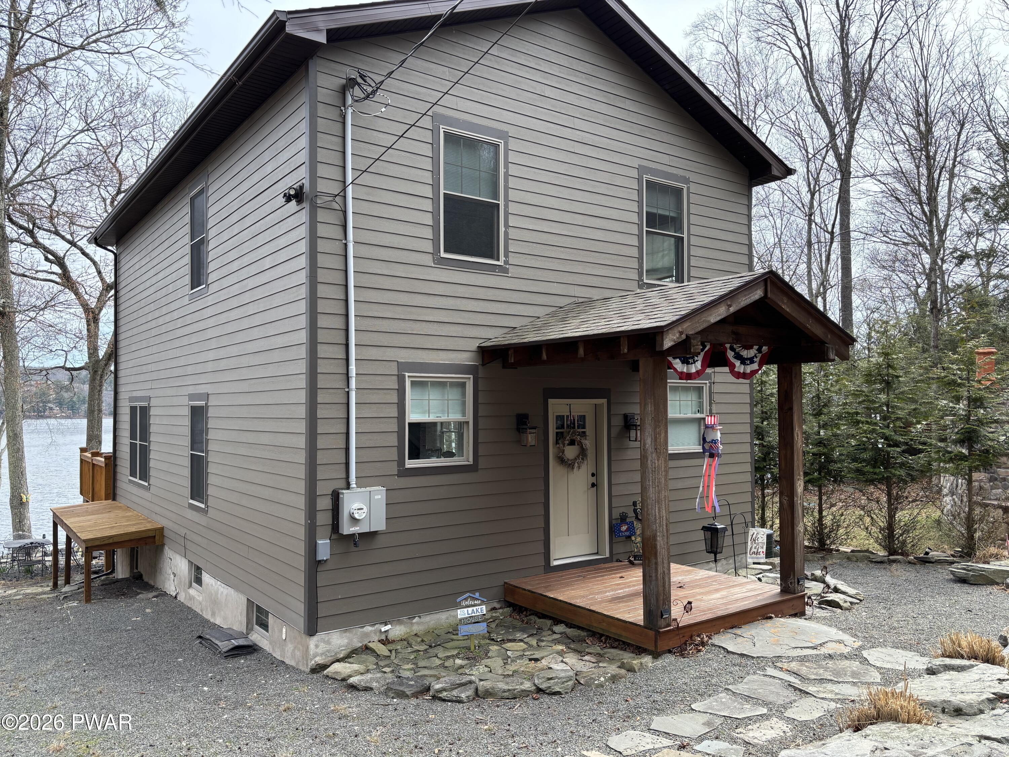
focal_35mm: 26
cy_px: 378
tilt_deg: +2.1
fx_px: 758
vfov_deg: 53.1
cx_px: 504
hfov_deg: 67.3
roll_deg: -0.6
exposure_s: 1/732
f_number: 1.6
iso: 50
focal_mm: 5.96
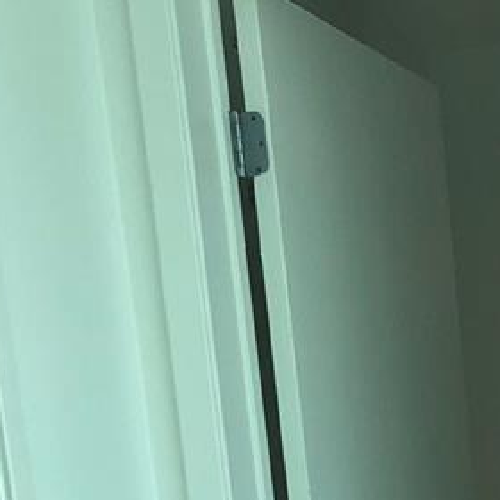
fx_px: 1732
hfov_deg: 15.3
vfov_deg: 14.8
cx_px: 725
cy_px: 841
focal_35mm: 106
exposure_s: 1/552
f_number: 1.8
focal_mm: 4
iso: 20
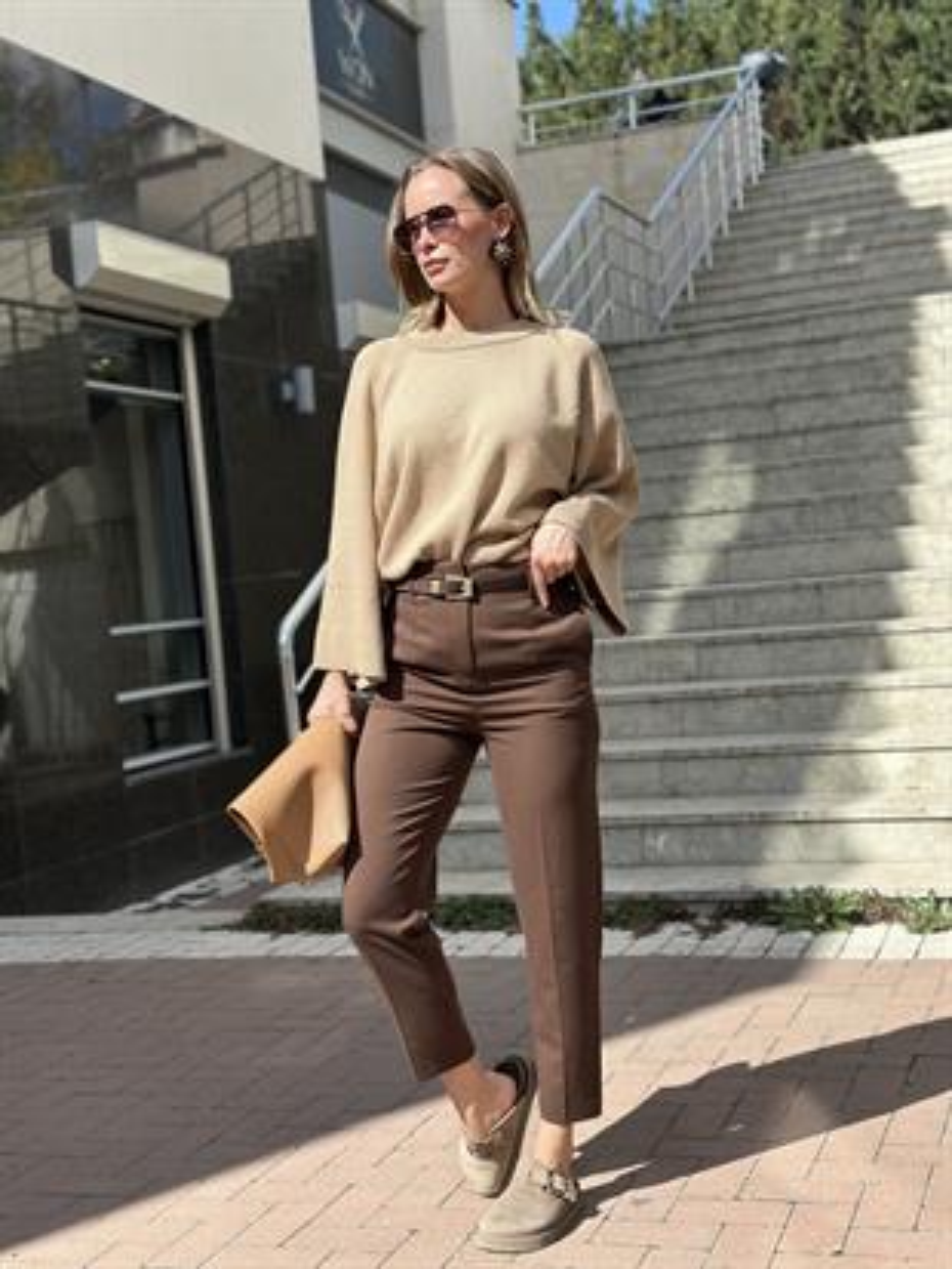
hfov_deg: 30.3
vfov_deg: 39.6
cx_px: 476
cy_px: 634
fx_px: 1759
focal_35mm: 48
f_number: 1.78
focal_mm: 6.86
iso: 80
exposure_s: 1/3472
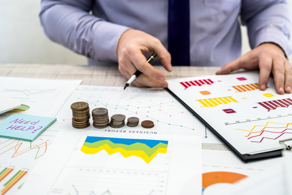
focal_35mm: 50
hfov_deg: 39.6
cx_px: 146
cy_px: 98
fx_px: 406
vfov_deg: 27.0
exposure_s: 1/200
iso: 250
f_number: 4
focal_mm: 50
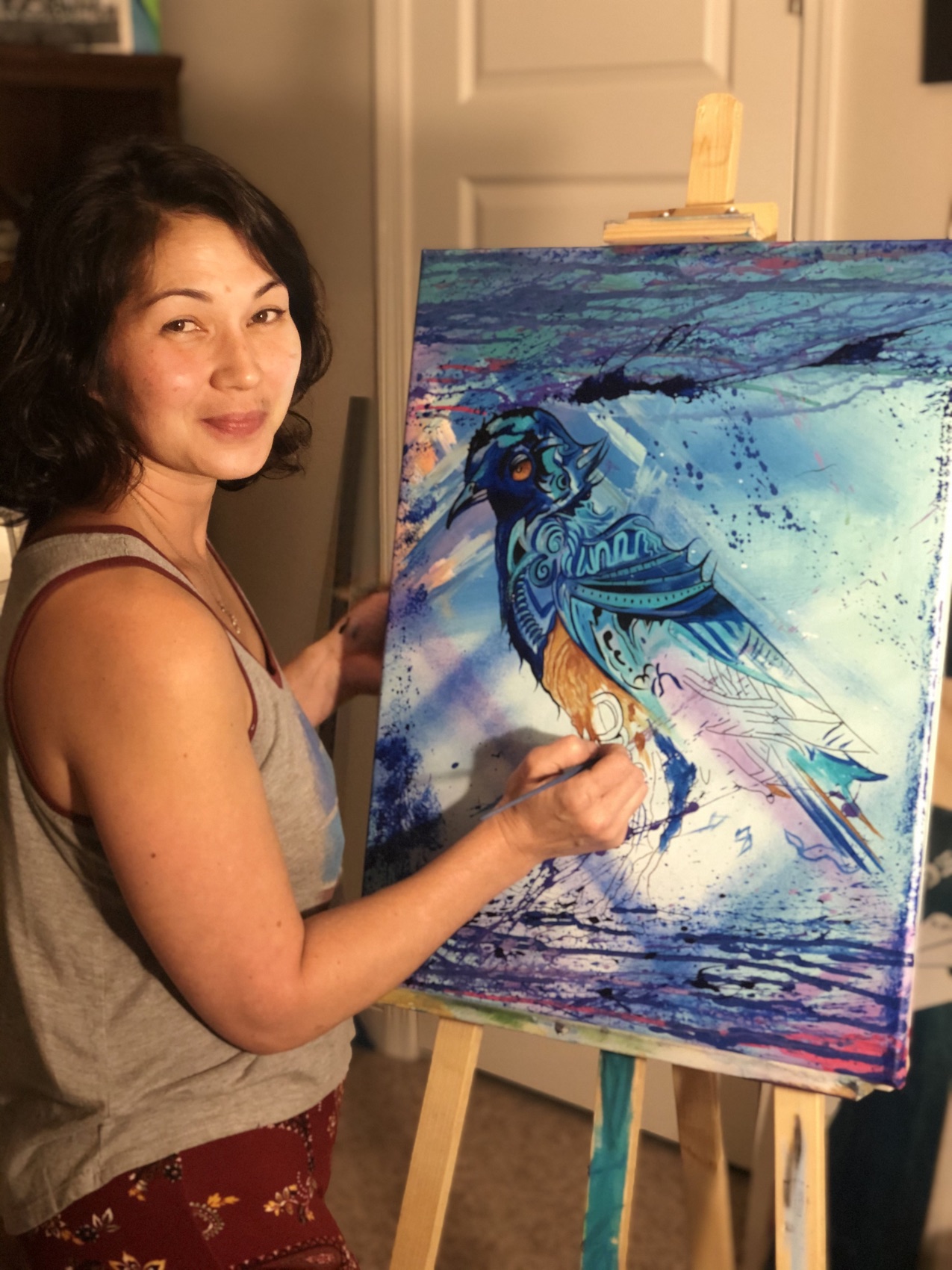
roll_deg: +0.0
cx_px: 476
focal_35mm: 52
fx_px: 1907
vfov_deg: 36.8
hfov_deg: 28.0
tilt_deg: -13.8
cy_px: 635
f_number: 2.4
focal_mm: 6
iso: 160
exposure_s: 1/20
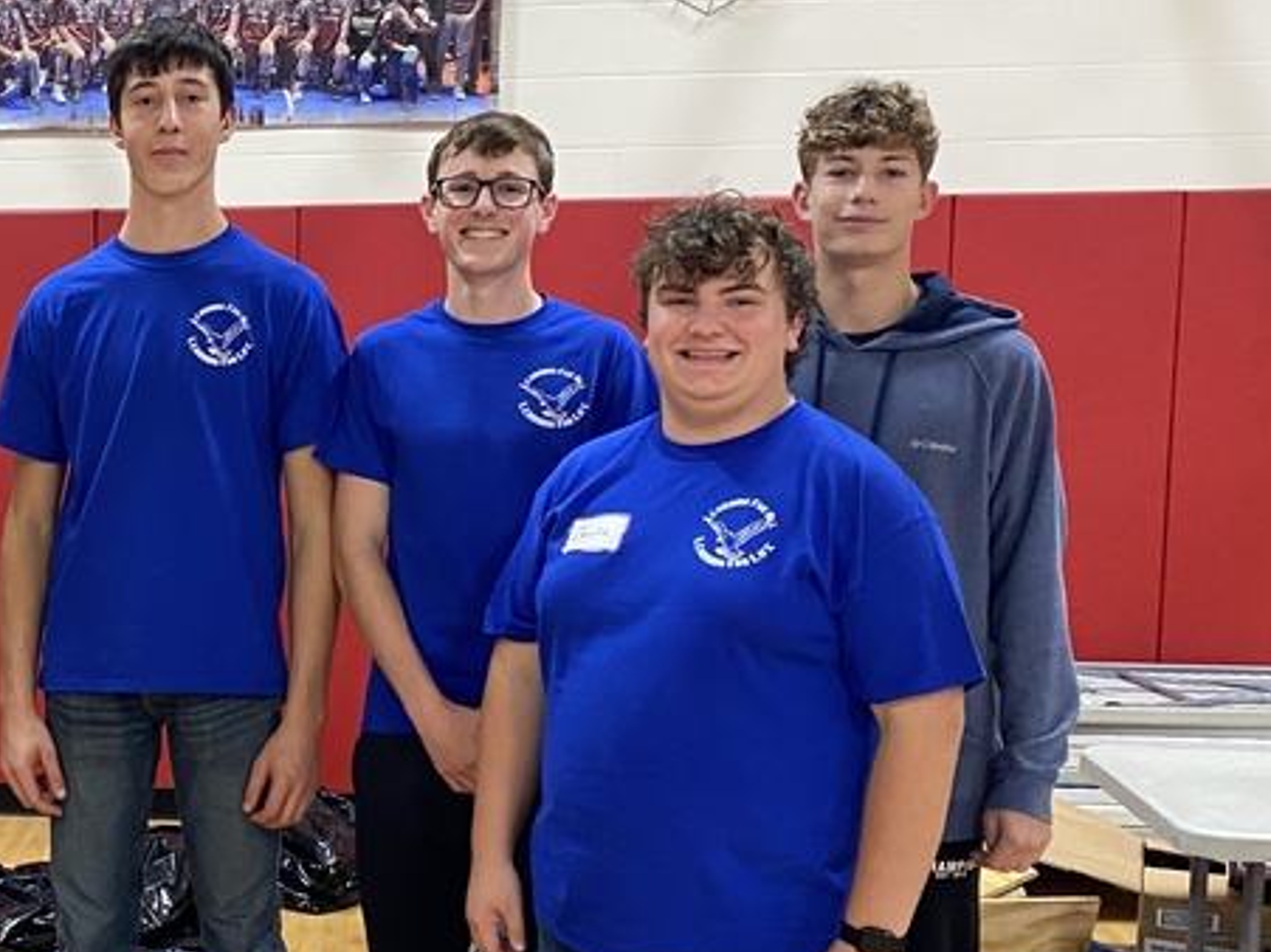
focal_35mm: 59
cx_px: 17
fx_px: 2166
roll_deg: +1.1
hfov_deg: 30.5
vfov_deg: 24.7
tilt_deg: -8.8
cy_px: 625
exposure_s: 1/60
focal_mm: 4.25
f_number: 1.8
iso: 125
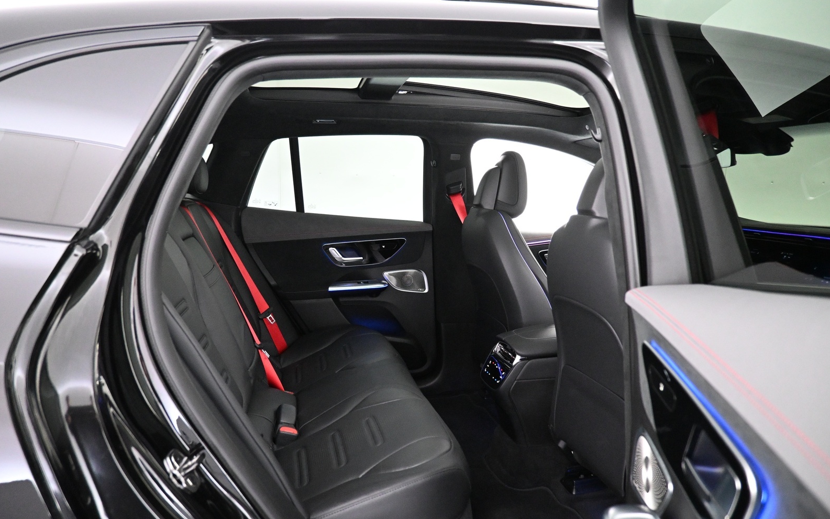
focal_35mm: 25
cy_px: 282
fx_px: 566
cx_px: 410
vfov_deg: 49.2
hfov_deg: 72.5
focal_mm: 16
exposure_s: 1/20
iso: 4000
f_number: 3.5
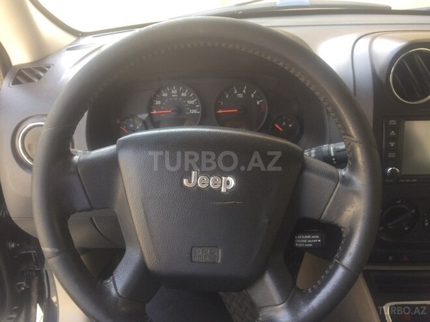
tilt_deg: -27.2
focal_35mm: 29
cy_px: 161
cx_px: 215
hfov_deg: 61.7
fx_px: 360
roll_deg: -2.8
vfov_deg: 48.2
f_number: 2.2
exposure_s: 1/50
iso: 32
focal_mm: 4.15
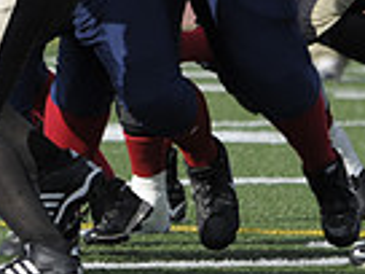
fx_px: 17282
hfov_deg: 1.2
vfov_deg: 0.9
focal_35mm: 1639
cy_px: -21
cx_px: -99
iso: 400
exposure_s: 1/1000
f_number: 9
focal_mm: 400
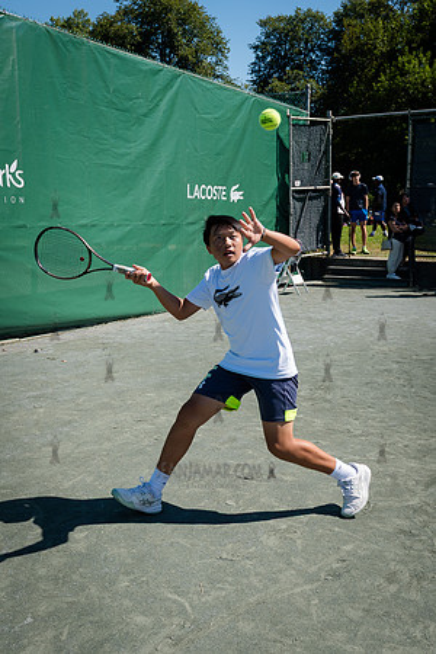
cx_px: 188
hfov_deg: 31.7
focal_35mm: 42
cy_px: 308
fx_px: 766
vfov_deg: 46.2
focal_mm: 24
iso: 200
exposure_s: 1/1250
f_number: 3.5
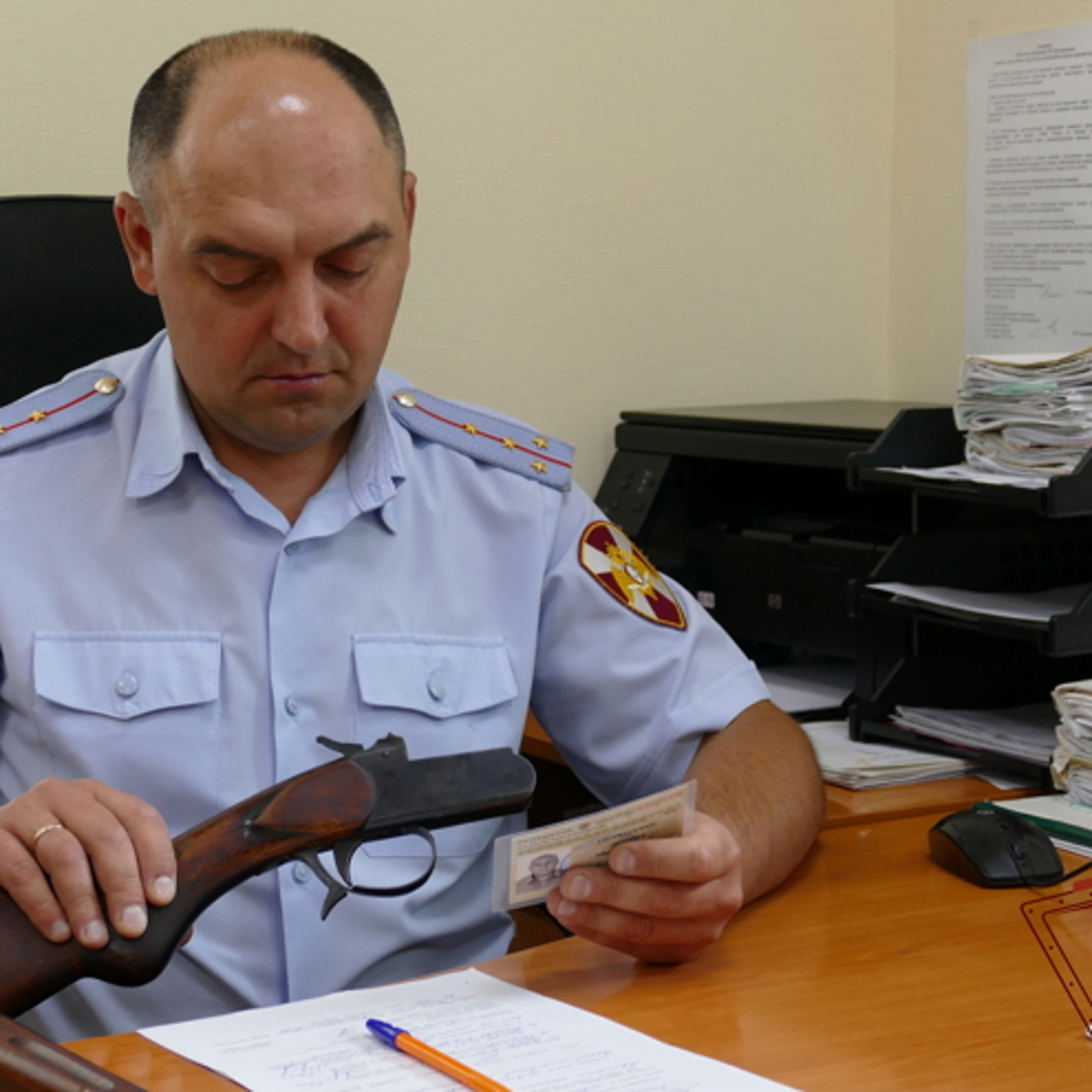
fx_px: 2712
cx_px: 417
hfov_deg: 22.7
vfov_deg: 22.8
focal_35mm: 76
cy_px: 545
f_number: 3.5
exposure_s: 1/80
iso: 400
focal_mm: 21.41
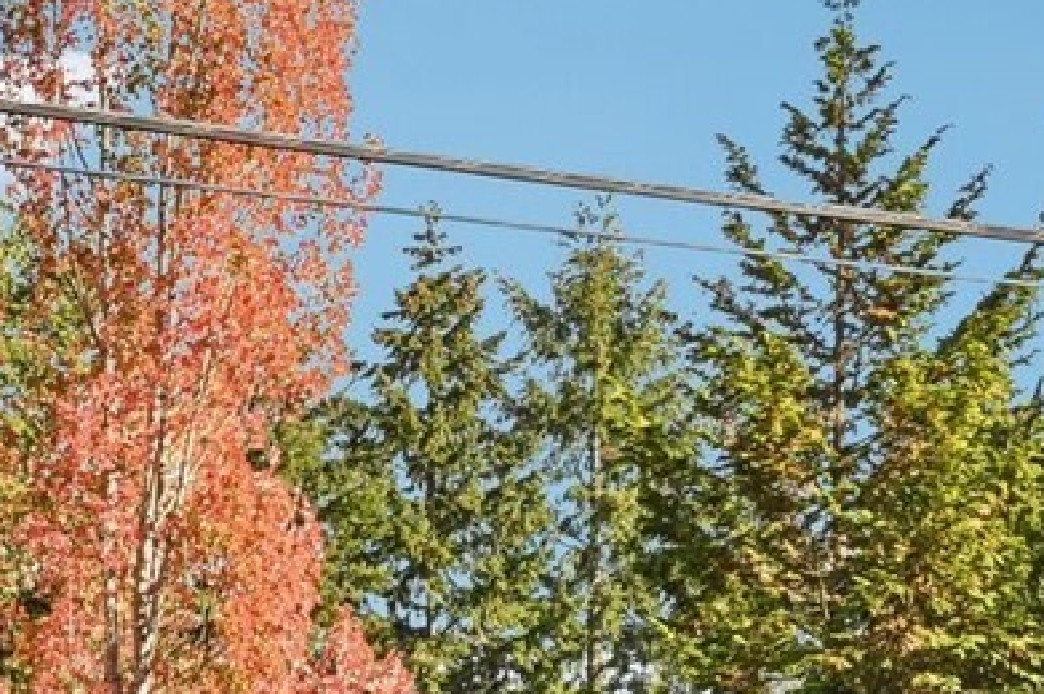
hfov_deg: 13.3
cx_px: -36
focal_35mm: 152
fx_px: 4404
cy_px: 1176
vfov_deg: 8.7
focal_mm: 35
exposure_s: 1/200
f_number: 8
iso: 400
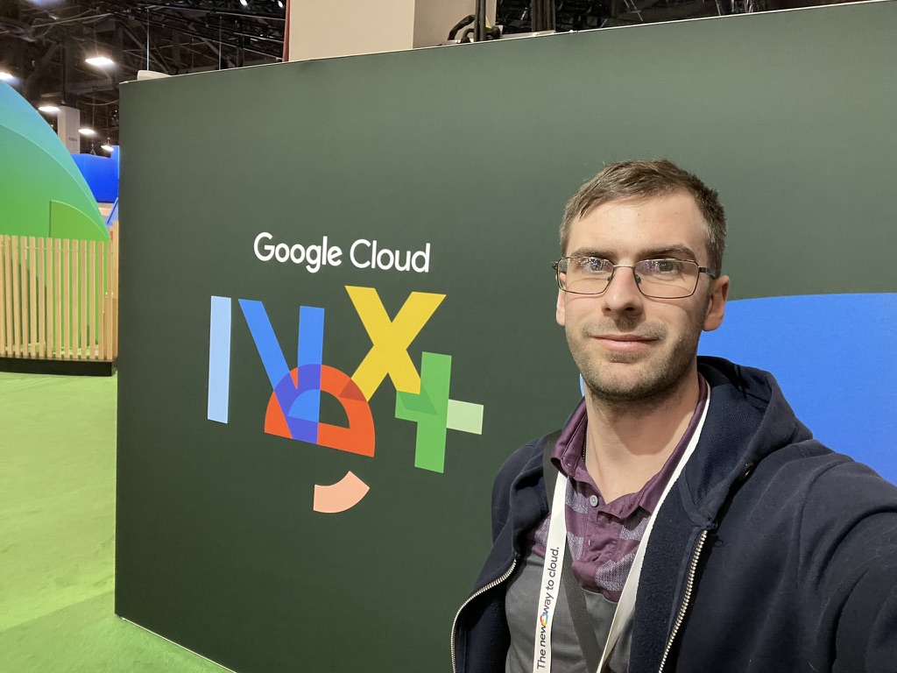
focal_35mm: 23
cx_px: 448
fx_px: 596
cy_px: 336
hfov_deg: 73.9
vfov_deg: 58.9
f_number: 2.2
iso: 200
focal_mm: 2.71
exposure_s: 1/60
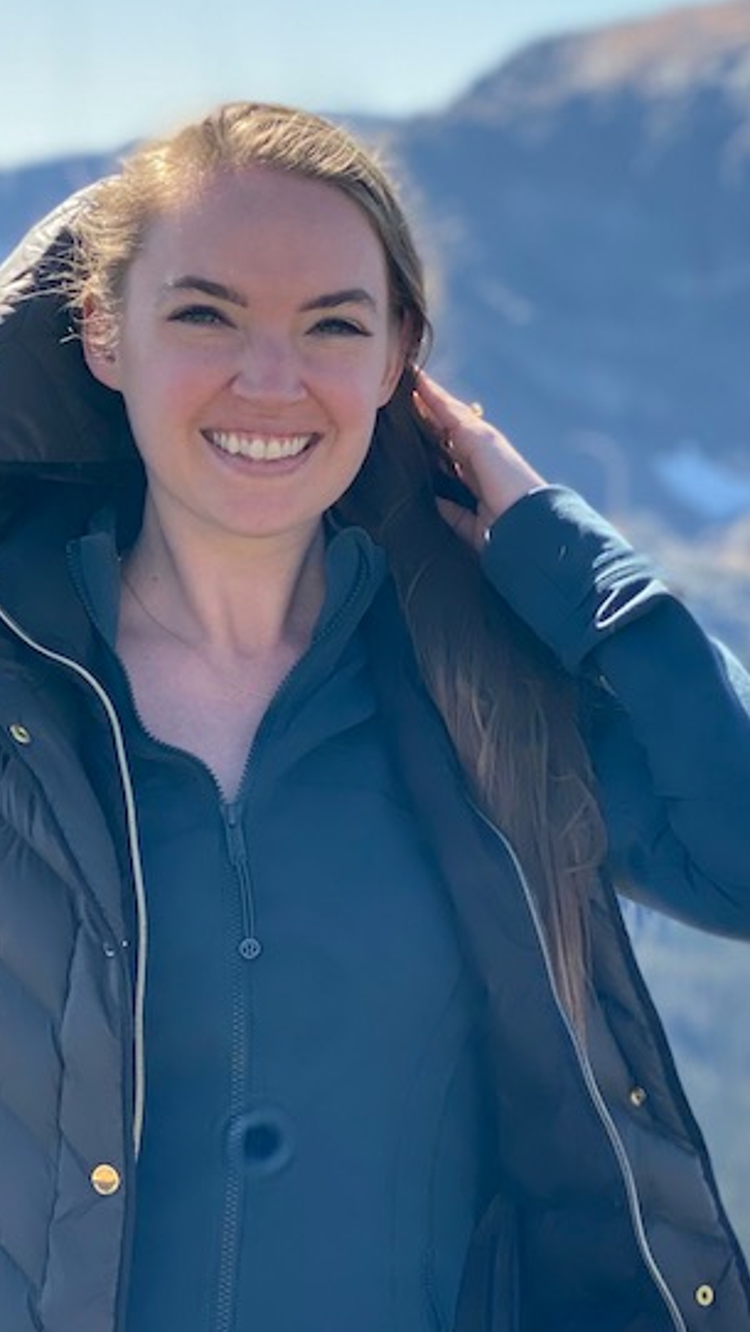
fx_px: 3782
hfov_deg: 11.3
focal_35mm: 107
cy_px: 762
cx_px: 359
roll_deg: -0.5
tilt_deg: -6.9
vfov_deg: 20.0
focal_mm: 6
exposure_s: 1/578
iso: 20
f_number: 2
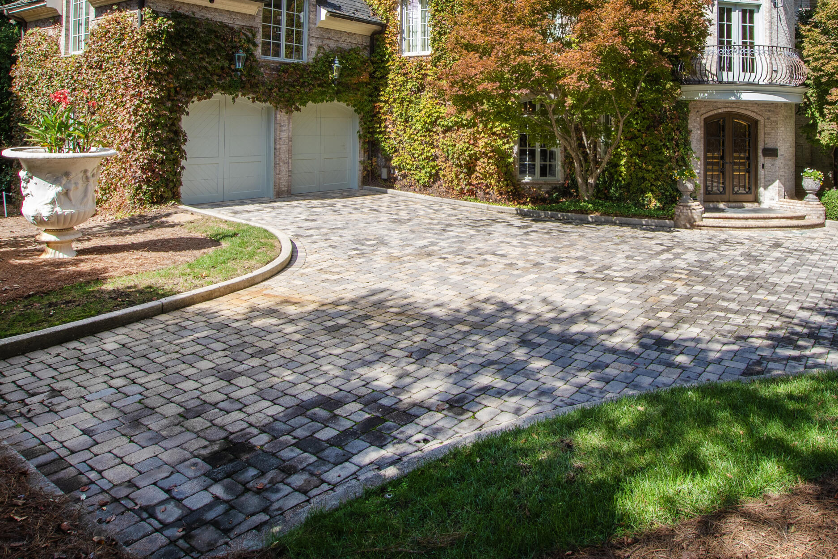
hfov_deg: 72.7
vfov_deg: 50.3
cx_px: 514
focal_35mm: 24
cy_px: 121
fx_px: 559
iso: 100
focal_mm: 10
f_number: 8
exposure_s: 1/100
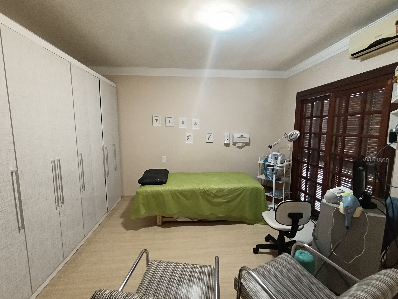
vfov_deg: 78.1
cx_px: 199
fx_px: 184
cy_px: 150
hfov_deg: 94.5
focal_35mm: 16
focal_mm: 1.65
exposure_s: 1/30
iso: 800
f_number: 2.2
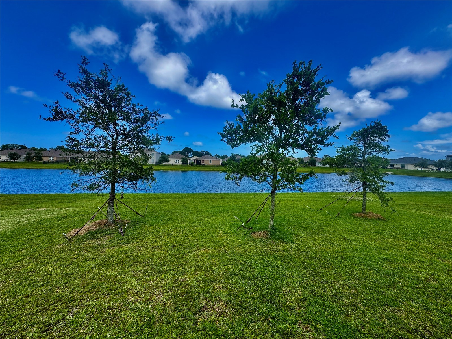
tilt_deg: -2.2
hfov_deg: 102.1
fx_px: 183
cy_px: 170
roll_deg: -0.9
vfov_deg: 85.7
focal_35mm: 14
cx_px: 226
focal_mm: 2.22
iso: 50
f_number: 2.2
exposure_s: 1/1198
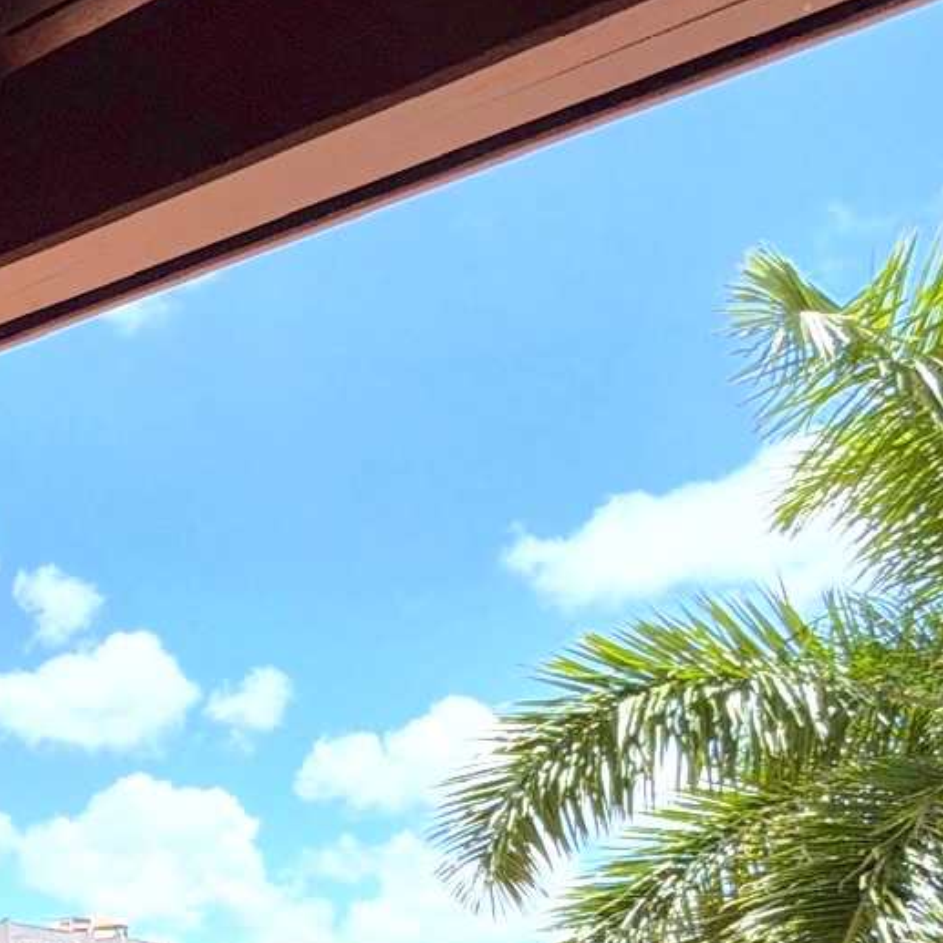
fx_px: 1510
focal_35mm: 49
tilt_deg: +3.4
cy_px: 970
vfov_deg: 31.7
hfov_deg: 27.7
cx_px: -339
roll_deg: +0.5
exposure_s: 1/770
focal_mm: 2.22
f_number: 2.2
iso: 32
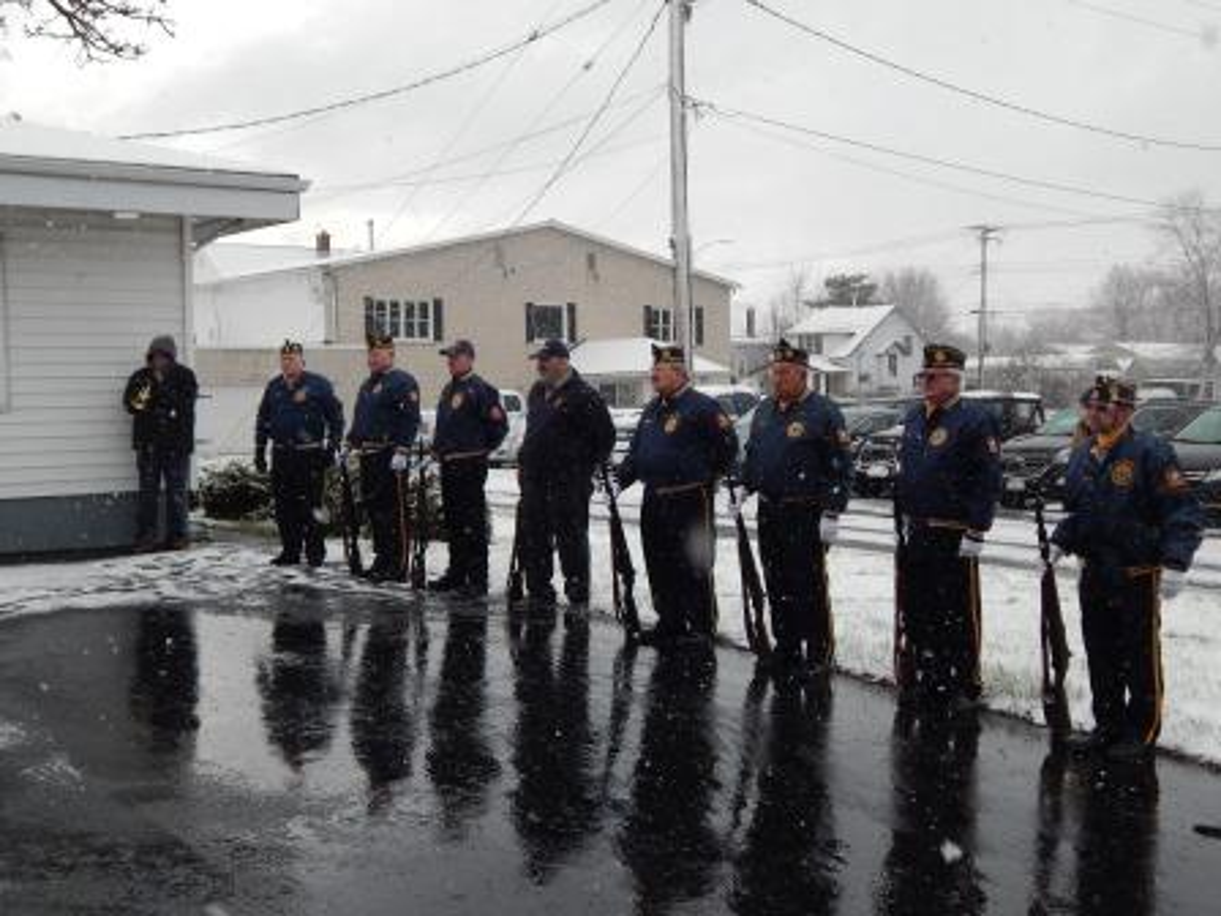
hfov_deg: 43.9
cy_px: 458
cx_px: 610
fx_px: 1517
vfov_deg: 33.6
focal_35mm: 43
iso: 125
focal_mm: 7.7
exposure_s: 1/250
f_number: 3.6
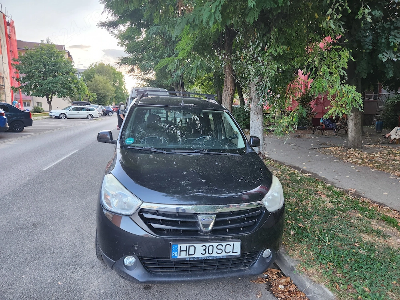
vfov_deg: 58.9
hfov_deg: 73.9
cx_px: 200
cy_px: 150
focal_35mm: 23
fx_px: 266
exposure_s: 1/180
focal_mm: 5.4
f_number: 1.8
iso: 125
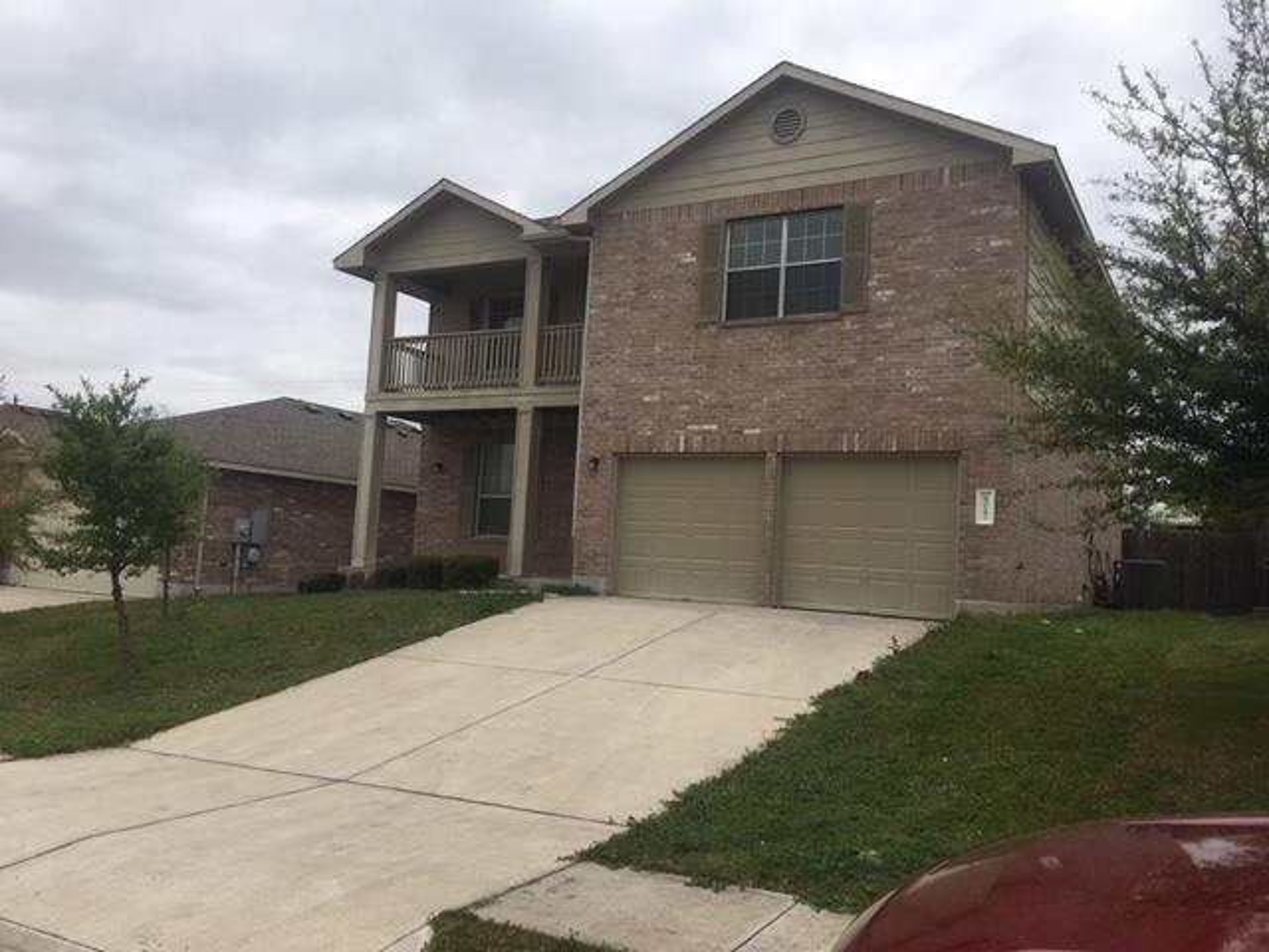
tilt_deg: +5.5
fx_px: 1063
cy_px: 476
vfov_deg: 48.2
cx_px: 634
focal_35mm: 29
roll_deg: -4.2
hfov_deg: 61.7
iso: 25
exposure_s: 1/1183
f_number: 2.2
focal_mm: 4.15
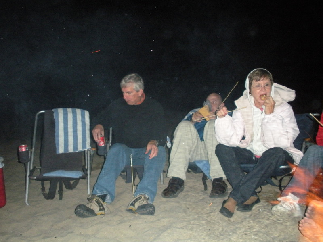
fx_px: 336
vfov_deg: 39.7
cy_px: 121
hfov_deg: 51.4
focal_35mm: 36
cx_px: 162
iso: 504
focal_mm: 6.3
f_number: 3.5
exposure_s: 1/60
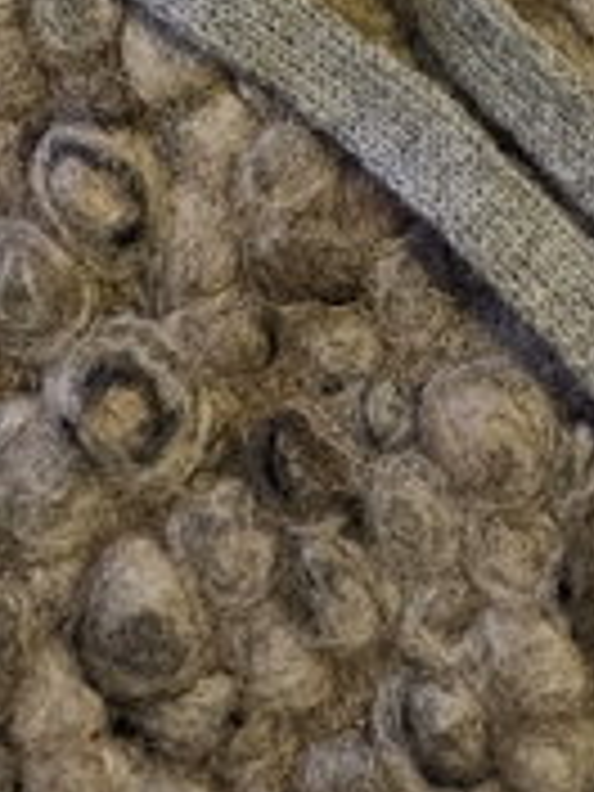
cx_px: 94
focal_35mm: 108
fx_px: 2471
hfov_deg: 13.6
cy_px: -817
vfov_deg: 14.8
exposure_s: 1/25
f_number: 1.8
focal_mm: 5.4
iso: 800
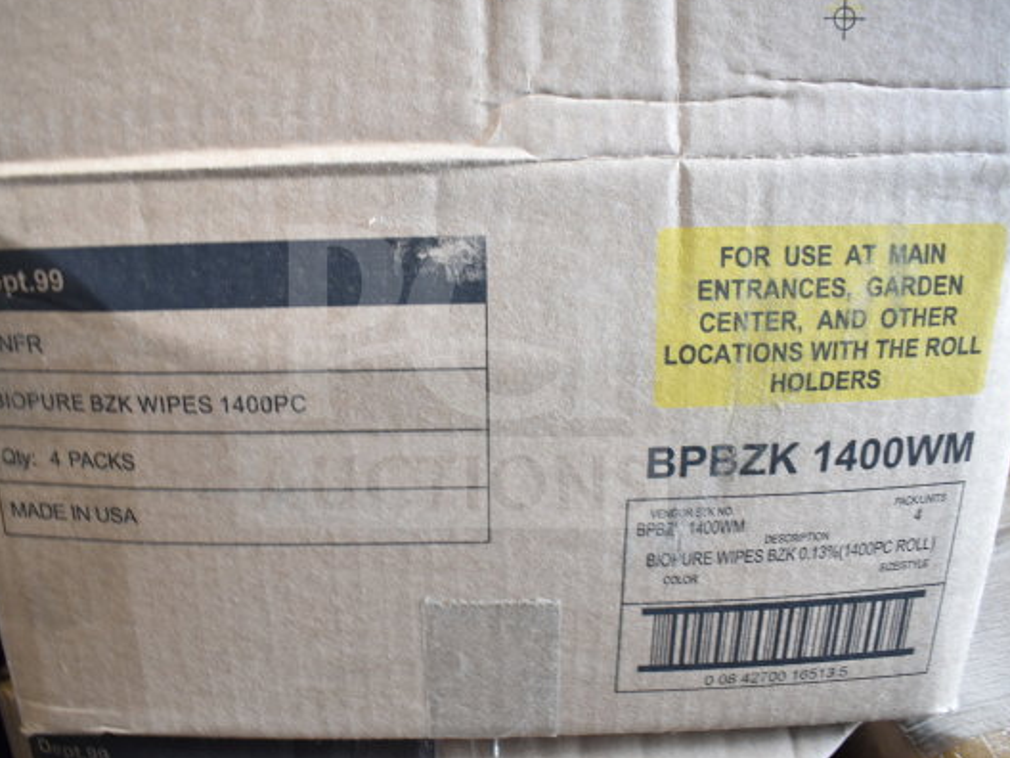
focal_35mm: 30
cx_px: 451
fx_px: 875
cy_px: 376
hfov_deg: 59.8
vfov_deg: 46.8
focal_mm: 18
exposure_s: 1/30
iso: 560
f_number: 3.5
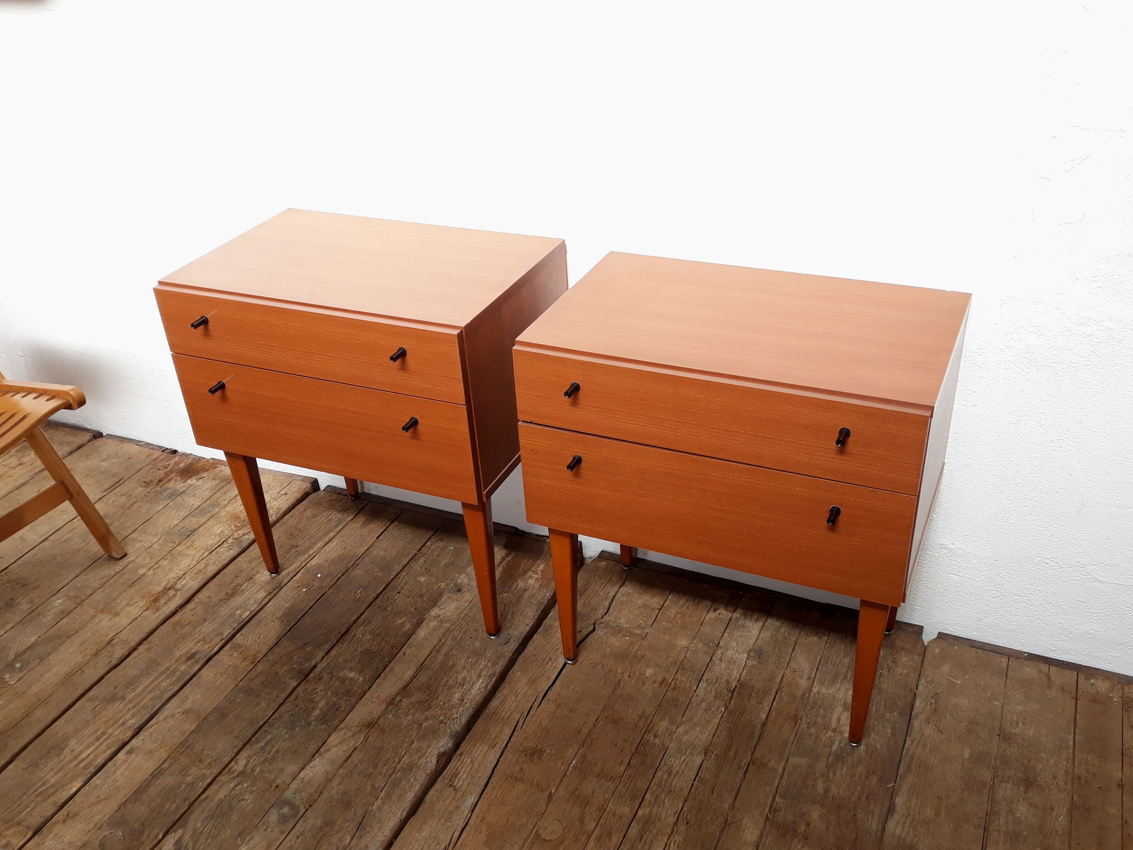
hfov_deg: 58.3
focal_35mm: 31
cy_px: 450
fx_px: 1015
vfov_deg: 45.4
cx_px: 562
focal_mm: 3.71
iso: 40
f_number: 1.7
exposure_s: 1/276
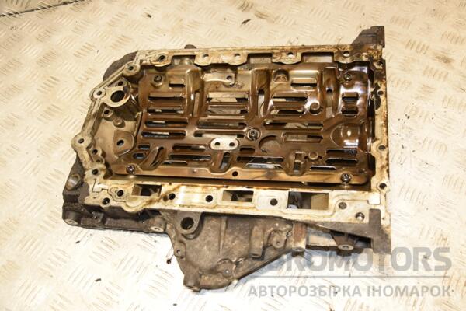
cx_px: 233
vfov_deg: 36.9
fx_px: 466
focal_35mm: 36
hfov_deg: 53.1
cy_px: 156
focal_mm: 24
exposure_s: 1/200
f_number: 5
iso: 800
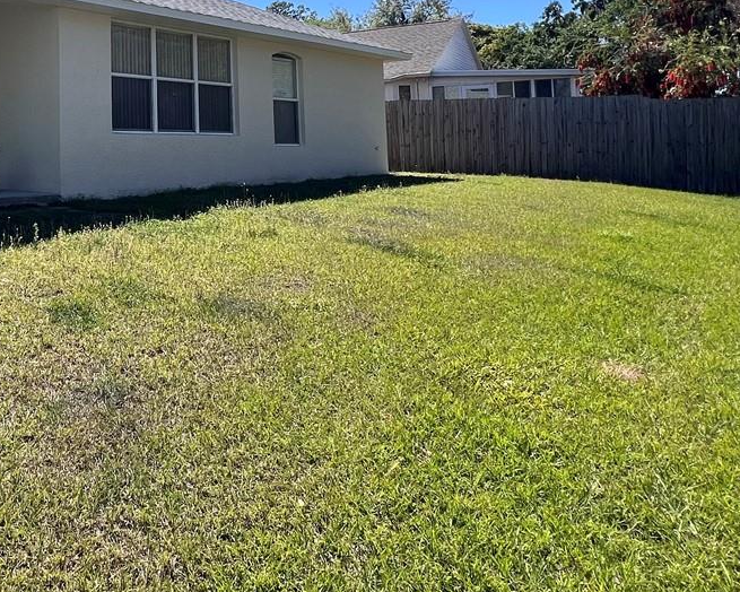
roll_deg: +1.3
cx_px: 92
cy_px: 97
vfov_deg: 44.2
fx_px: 679
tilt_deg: +4.3
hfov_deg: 51.4
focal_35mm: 31
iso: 32
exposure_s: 1/1340
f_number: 1.8
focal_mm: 1.57
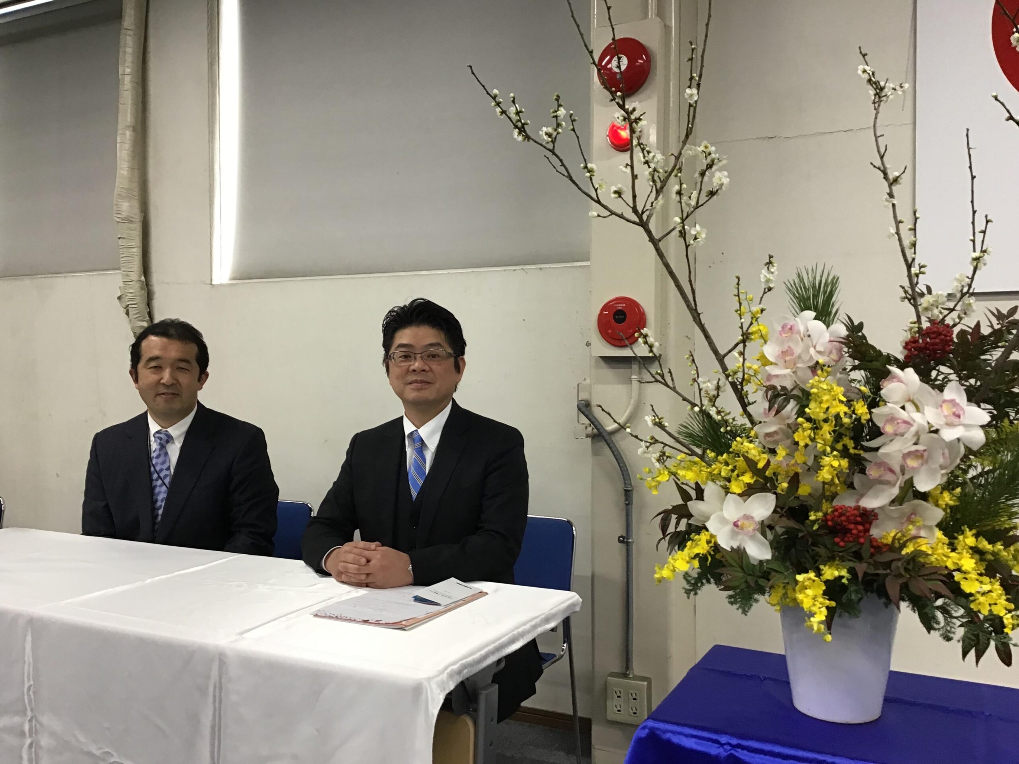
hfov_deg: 58.4
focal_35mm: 31
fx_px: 913
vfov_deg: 45.4
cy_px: 382
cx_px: 510
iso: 50
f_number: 2.4
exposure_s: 1/30
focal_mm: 3.3
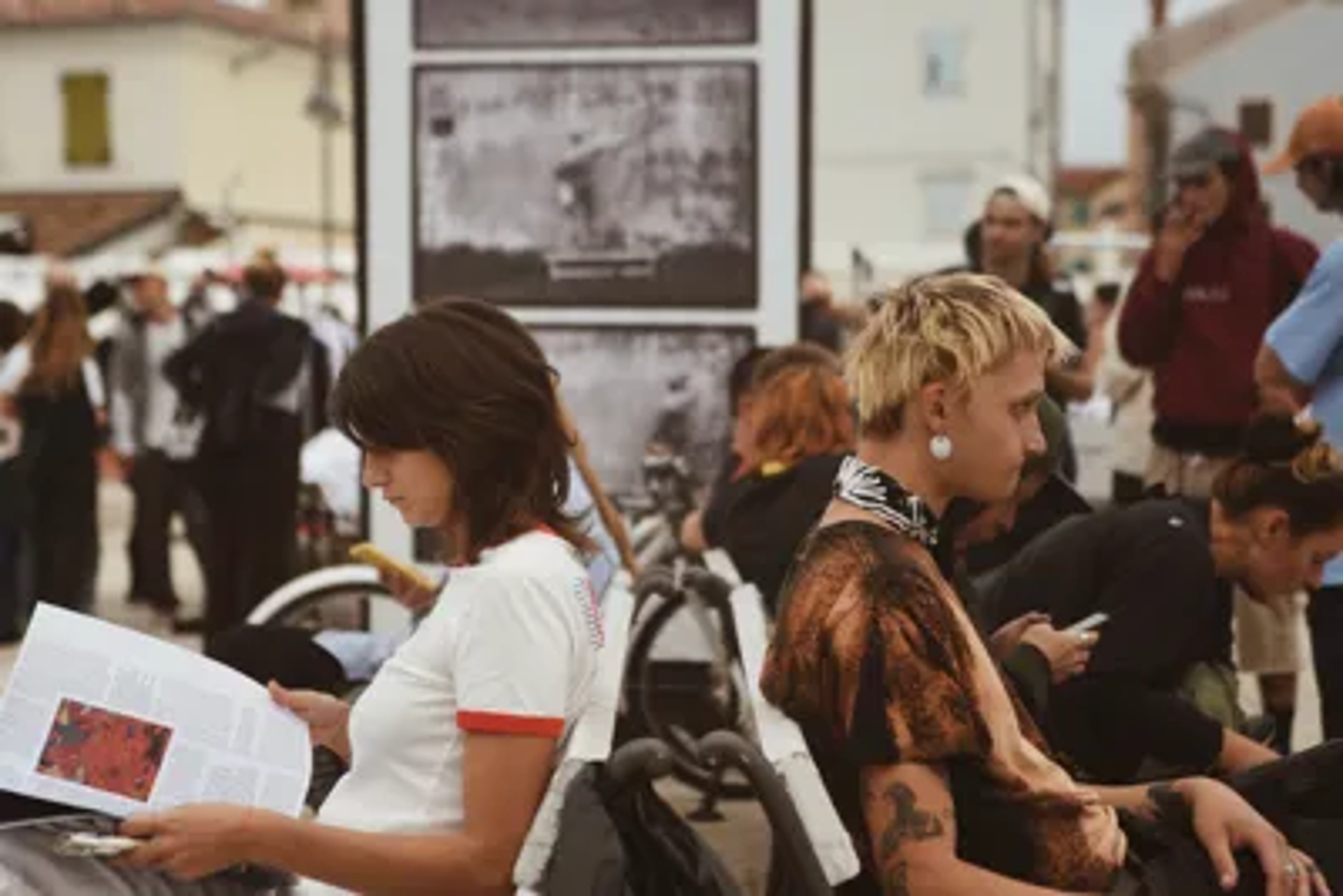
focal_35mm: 70
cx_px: 672
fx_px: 2612
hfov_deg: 28.8
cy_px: 448
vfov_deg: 19.5
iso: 200
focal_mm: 70
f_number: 3.2
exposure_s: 1/400
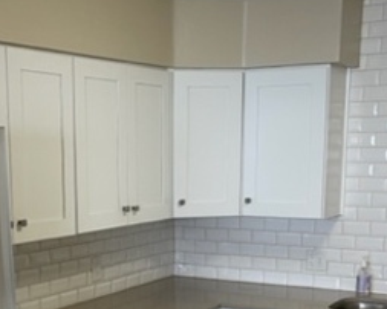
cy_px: 310
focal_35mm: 67
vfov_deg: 21.9
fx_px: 767
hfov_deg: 28.3
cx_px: 161
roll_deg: +1.2
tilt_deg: -11.8
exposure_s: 1/60
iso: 80
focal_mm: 5.1
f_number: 1.6
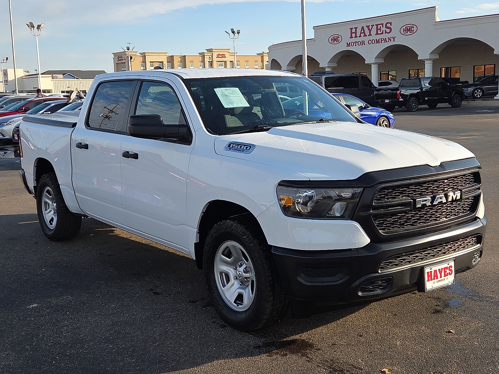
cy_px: 187
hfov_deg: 42.9
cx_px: 250
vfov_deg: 32.9
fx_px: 634
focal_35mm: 44
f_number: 1.8
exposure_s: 1/3333
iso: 76
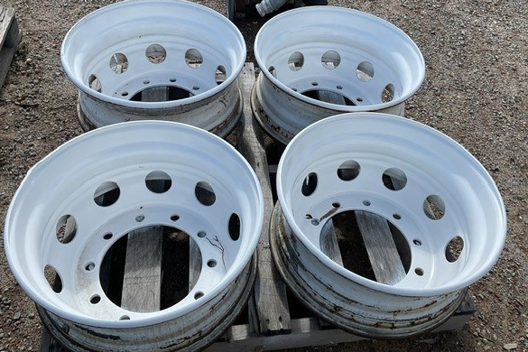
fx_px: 484
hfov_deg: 57.2
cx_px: 272
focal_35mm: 33
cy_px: 148
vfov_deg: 39.9
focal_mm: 3
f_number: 1.8
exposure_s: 1/1534
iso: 16
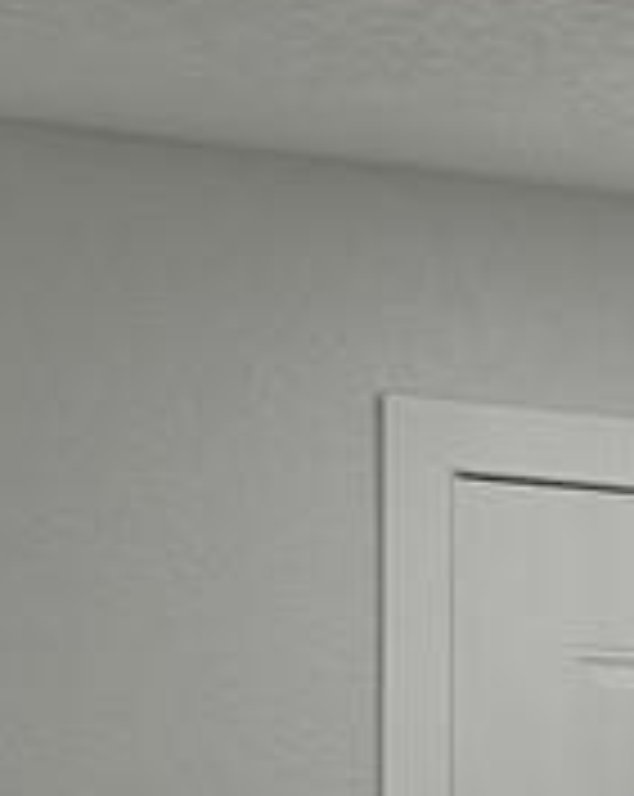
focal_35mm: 212
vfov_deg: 8.7
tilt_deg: -8.9
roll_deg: -3.2
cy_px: 1480
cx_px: 1965
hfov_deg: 6.6
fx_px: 4985
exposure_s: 1/154
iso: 100
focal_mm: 6.86
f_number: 1.78
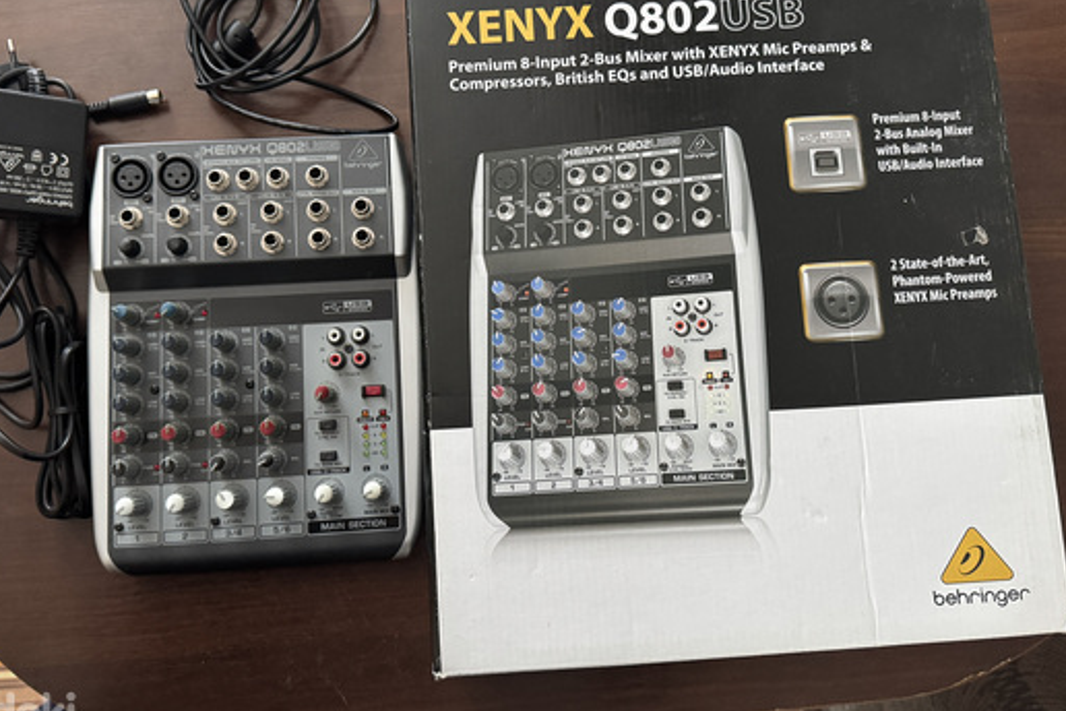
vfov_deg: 44.9
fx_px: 859
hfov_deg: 63.6
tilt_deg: -81.8
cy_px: 318
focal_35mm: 29
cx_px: 490
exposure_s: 1/49
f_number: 1.78
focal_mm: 6.76
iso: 800
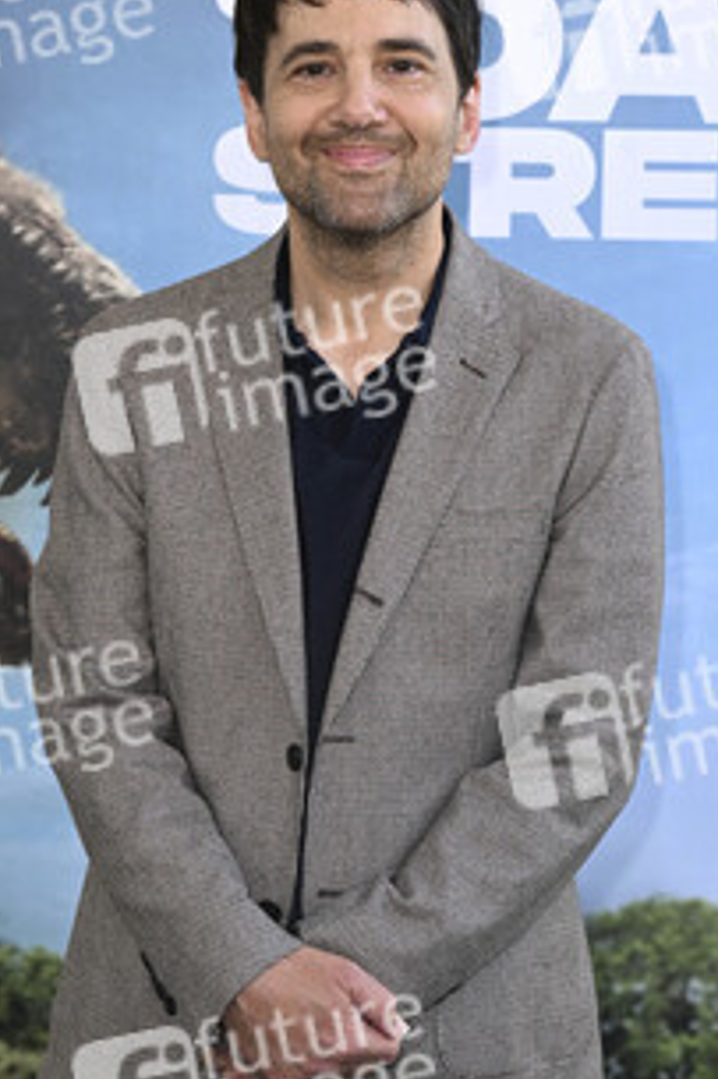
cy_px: 548
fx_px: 2905
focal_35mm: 97
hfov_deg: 14.1
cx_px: 357
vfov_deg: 21.0
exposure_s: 1/250
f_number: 6.3
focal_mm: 74
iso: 640
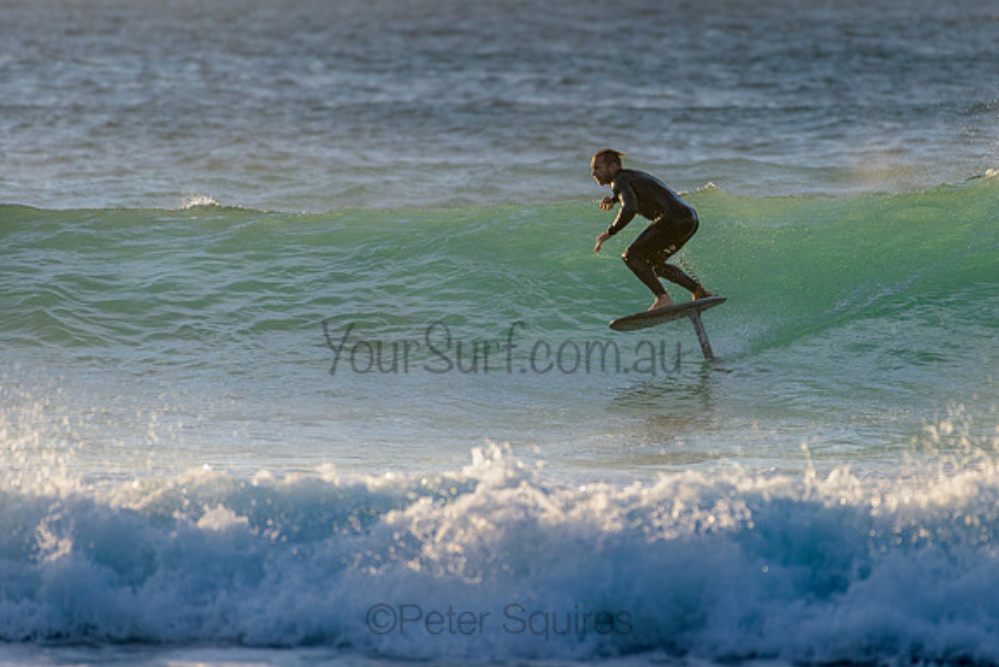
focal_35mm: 613
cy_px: 268
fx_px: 17018
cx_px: 608
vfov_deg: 2.2
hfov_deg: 3.4
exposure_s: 1/2000
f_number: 5.6
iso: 280
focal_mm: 500
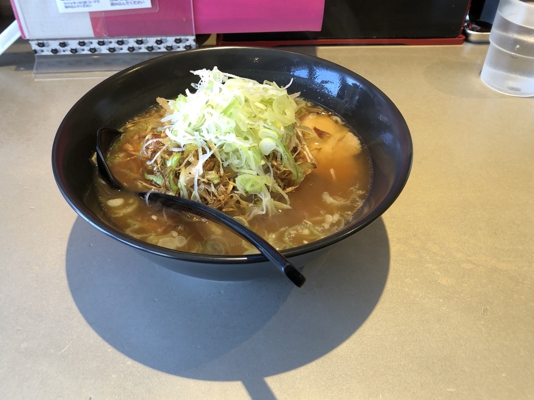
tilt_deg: -43.2
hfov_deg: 58.2
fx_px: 478
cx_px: 241
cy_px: 183
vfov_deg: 45.4
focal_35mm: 31
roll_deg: +1.2
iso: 25
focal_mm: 3.99
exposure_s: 1/30
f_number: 1.8
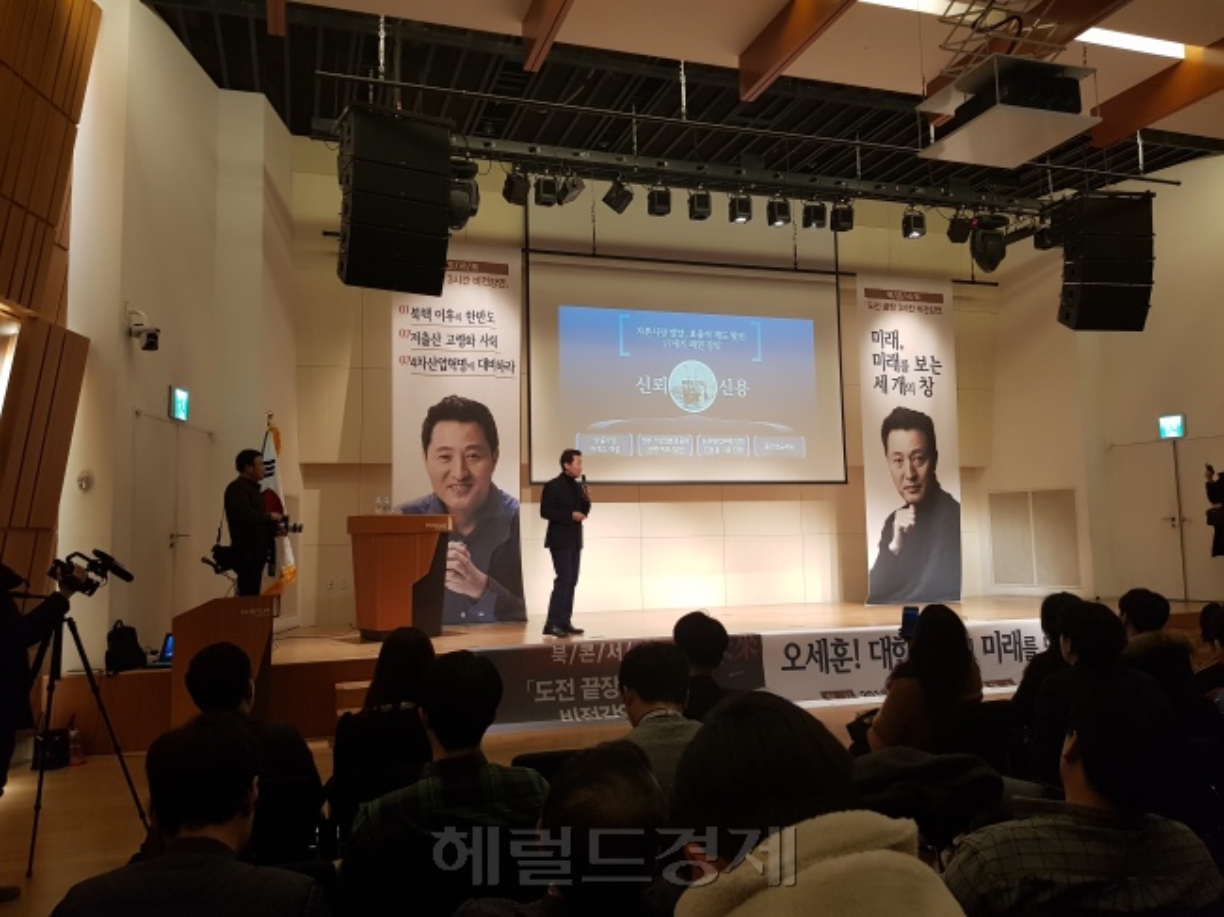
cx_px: 612
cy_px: 458
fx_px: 919
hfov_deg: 67.3
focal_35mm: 26
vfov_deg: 53.0
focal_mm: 4.2
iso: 200
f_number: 1.7
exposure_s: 1/60
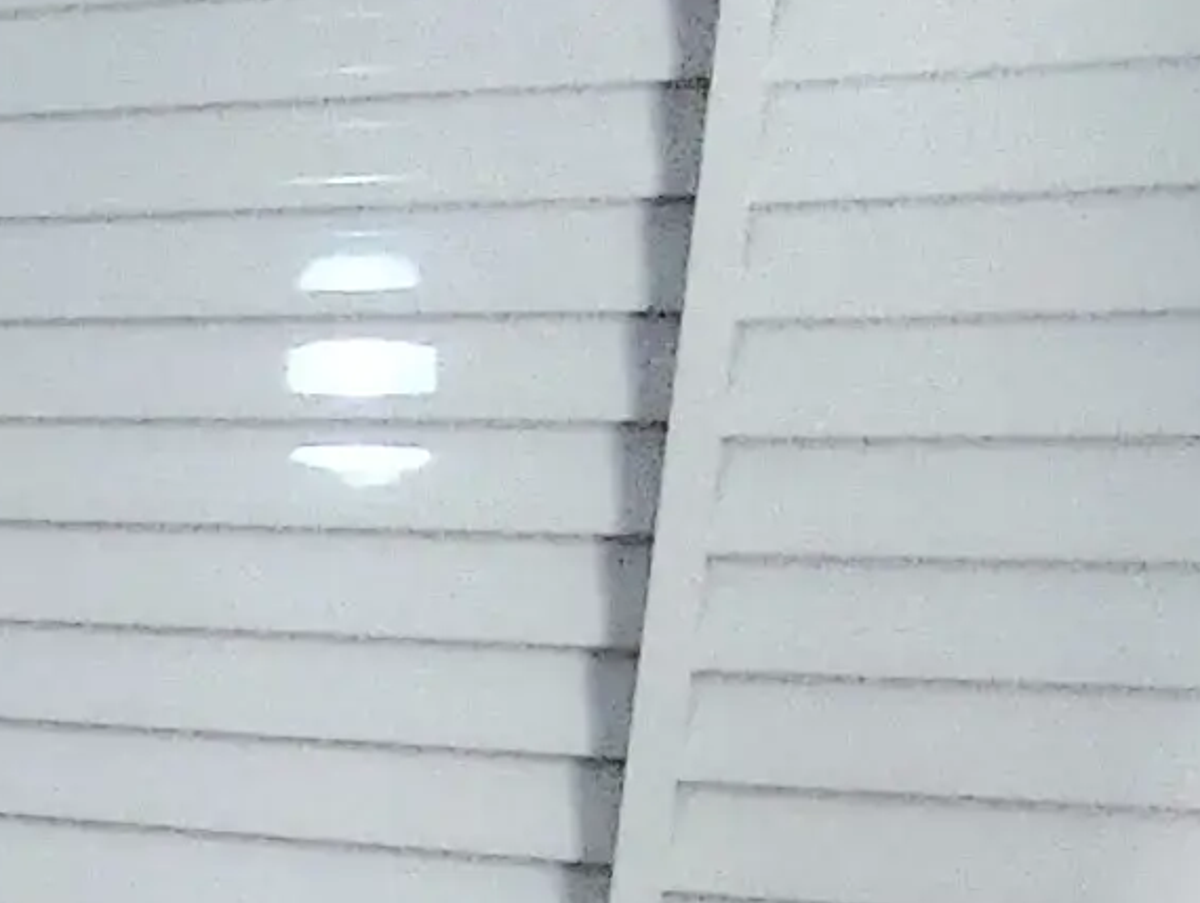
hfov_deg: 17.1
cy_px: 1130
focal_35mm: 92
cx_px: -1025
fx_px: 3193
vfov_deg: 15.4
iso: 400
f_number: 2.2
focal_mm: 1.65
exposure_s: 1/60
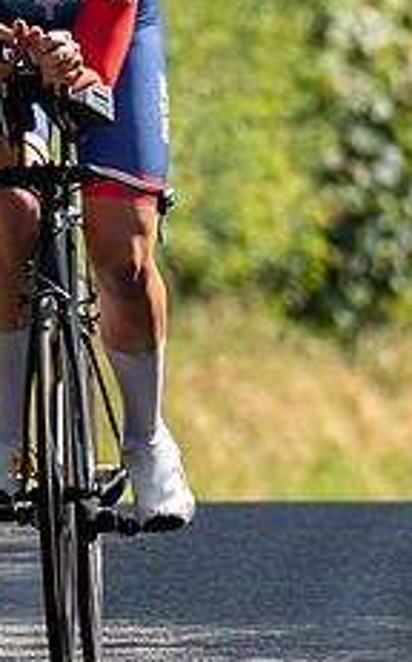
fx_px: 26387
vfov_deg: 1.4
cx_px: 51
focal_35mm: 1466
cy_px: 355
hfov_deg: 0.9
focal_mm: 200
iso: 160
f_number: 3.5
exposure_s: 1/1000
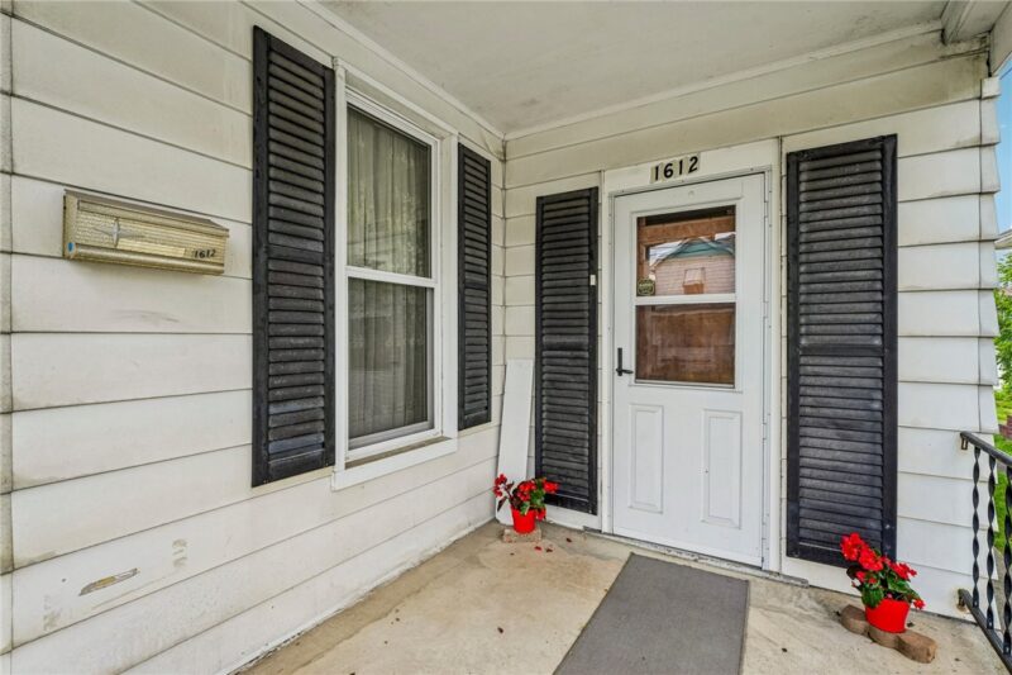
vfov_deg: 73.7
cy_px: 338
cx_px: 506
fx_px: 450
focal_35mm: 16
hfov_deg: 96.7
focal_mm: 16
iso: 400
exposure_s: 1/200
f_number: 8
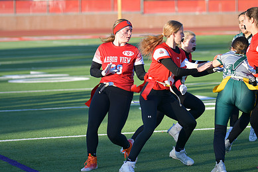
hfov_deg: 11.5
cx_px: 150
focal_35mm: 179
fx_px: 1282
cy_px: 65
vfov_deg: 7.7
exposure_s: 1/800
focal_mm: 120
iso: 90
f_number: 2.8
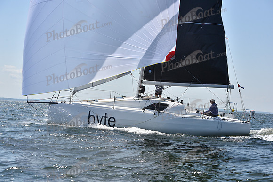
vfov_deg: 19.5
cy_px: 91
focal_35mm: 70
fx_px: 531
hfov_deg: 28.8
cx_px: 136
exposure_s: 1/1250
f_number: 10
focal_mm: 70
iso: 320
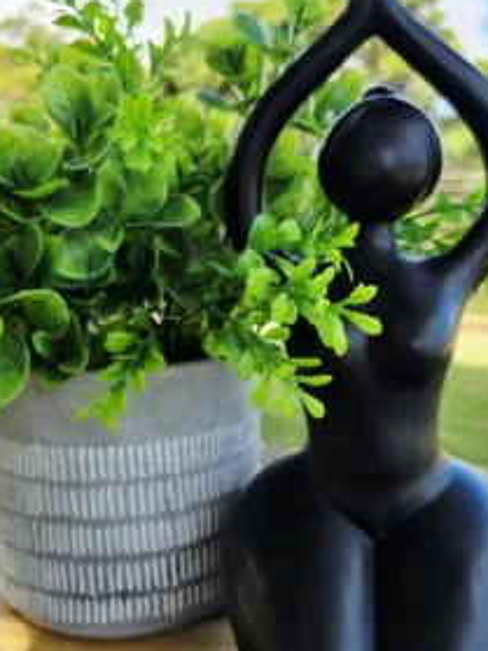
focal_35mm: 33
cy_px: 324
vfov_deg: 55.4
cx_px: 252
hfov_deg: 42.9
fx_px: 621
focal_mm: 6.3
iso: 80
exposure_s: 1/3333
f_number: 1.7
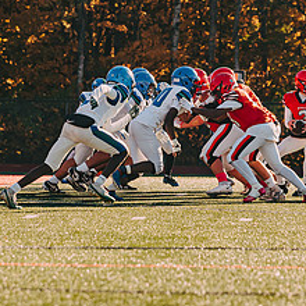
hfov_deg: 7.1
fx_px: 2460
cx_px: 154
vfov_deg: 7.1
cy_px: 38
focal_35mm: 246
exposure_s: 1/3200
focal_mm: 110
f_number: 3.5
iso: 125
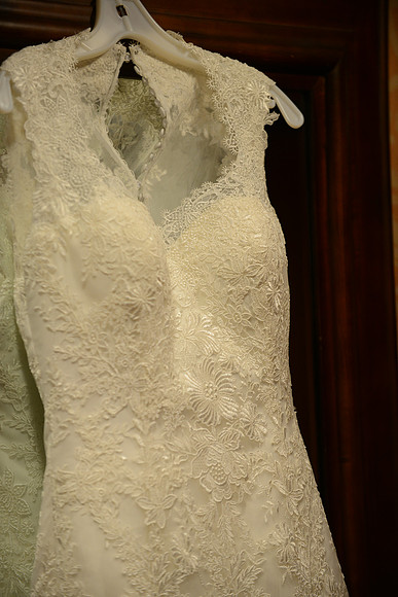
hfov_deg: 8.9
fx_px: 2569
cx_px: 199
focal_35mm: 155
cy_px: 298
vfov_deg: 13.2
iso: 1000
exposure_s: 1/125
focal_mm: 155
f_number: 4
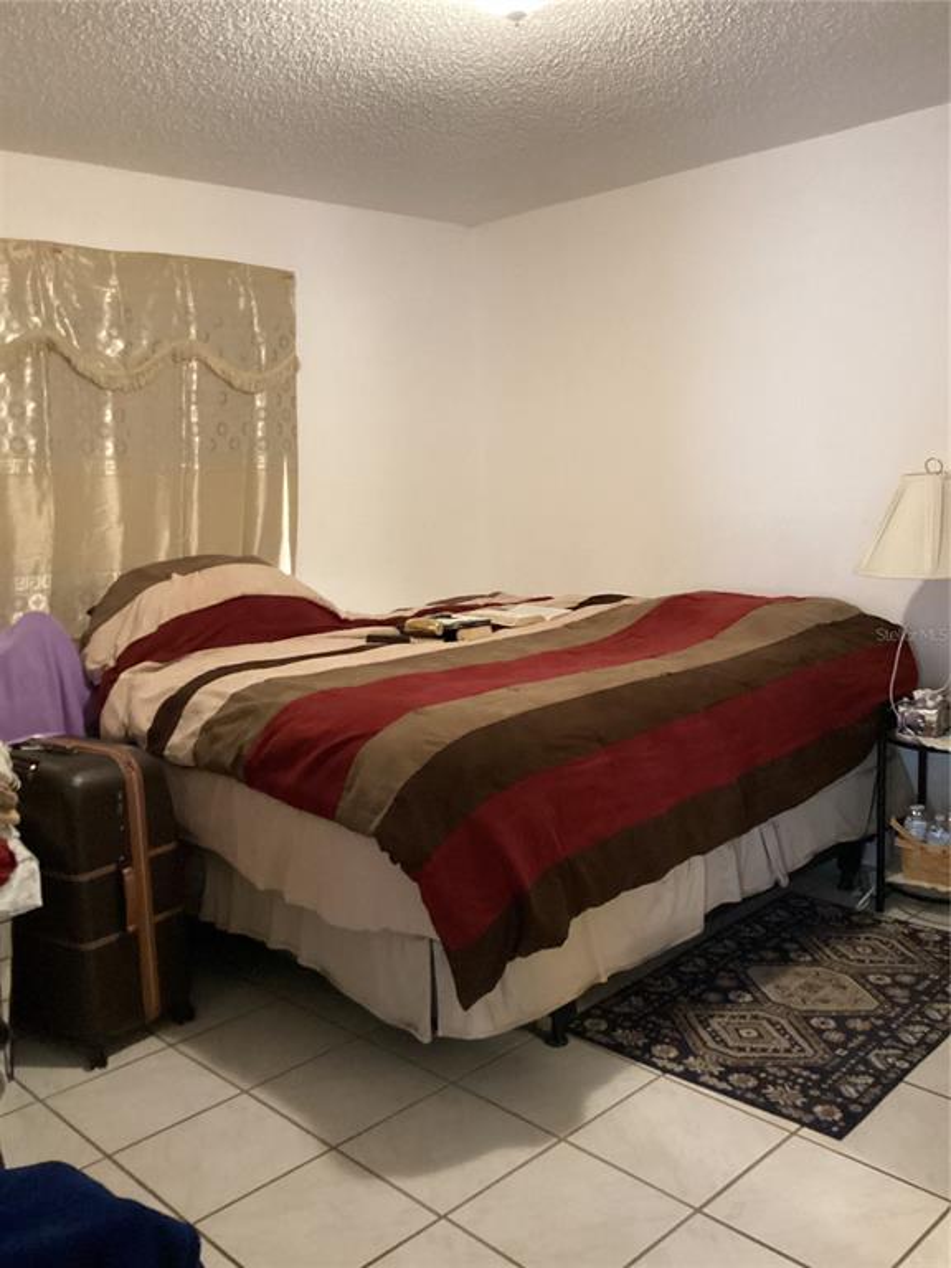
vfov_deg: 58.4
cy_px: 634
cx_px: 476
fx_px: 1136
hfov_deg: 45.4
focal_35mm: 31
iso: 800
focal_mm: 3.3
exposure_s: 1/30
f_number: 2.4
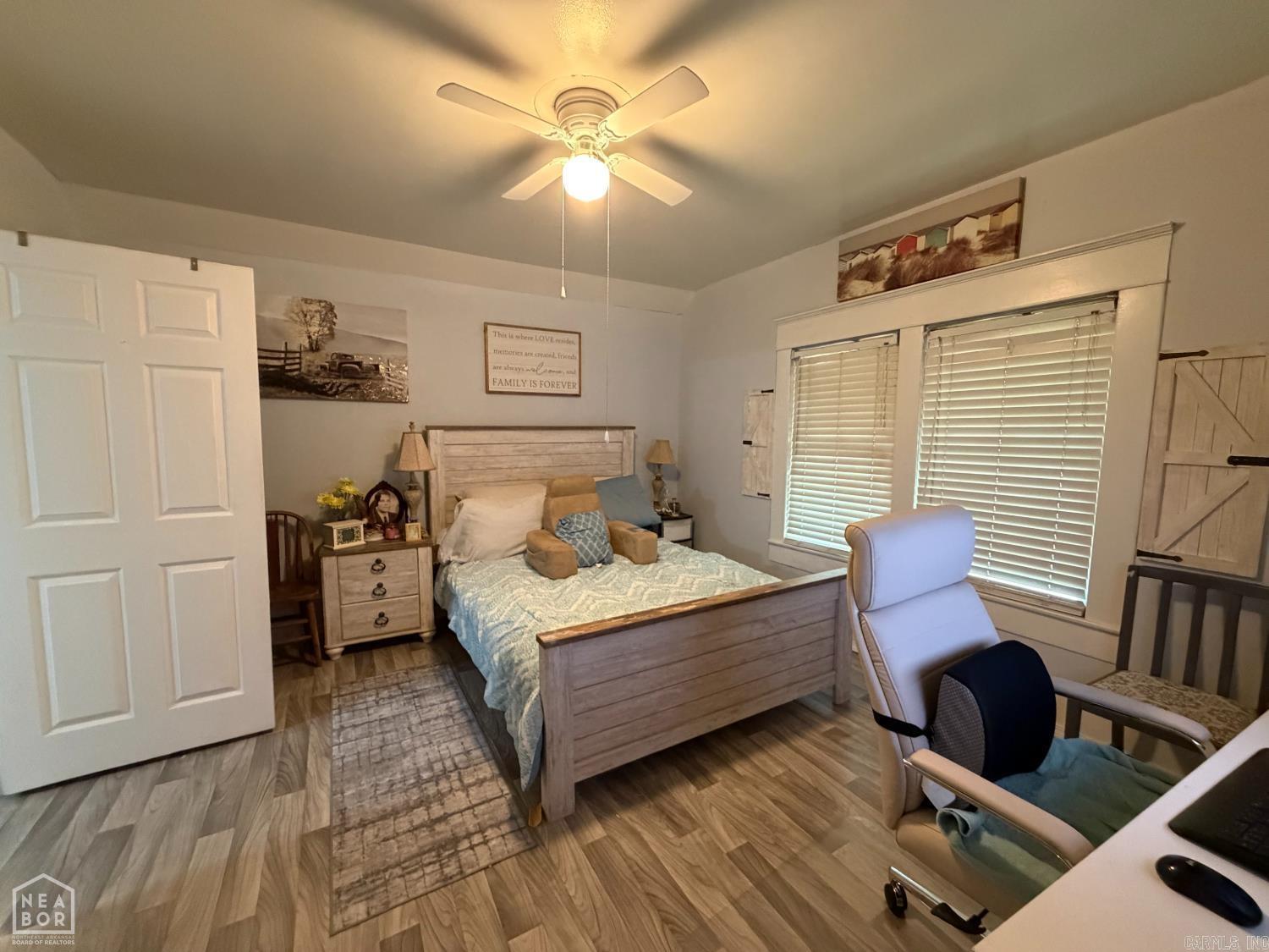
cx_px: 634
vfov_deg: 85.7
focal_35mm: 14
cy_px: 476
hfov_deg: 102.1
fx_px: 513
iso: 800
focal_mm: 2.22
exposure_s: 1/60
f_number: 2.2
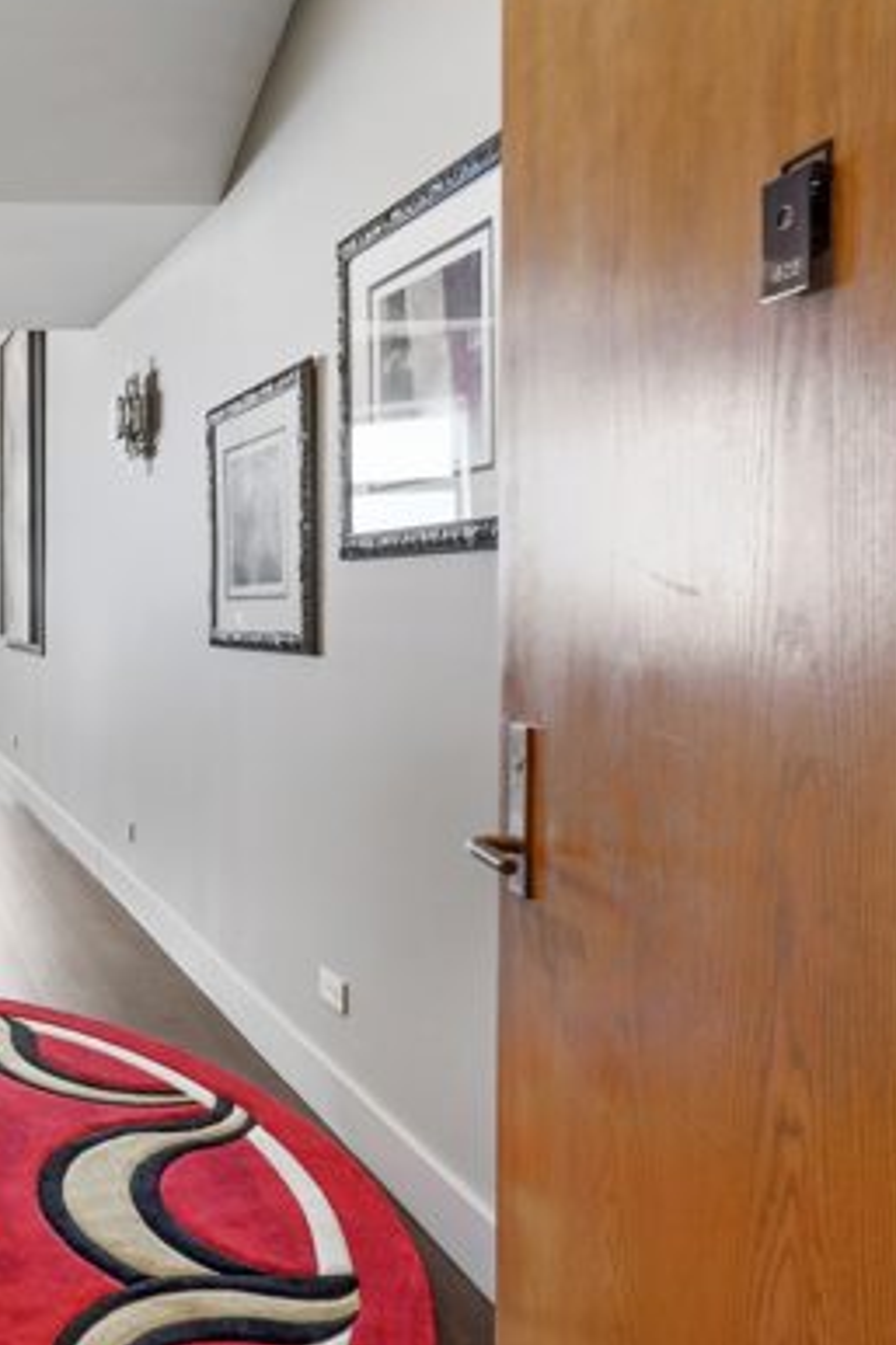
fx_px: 1084
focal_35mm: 29
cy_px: 603
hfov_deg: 35.6
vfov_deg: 63.5
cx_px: -171
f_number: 10
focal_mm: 14
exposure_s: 1/1.25
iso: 100
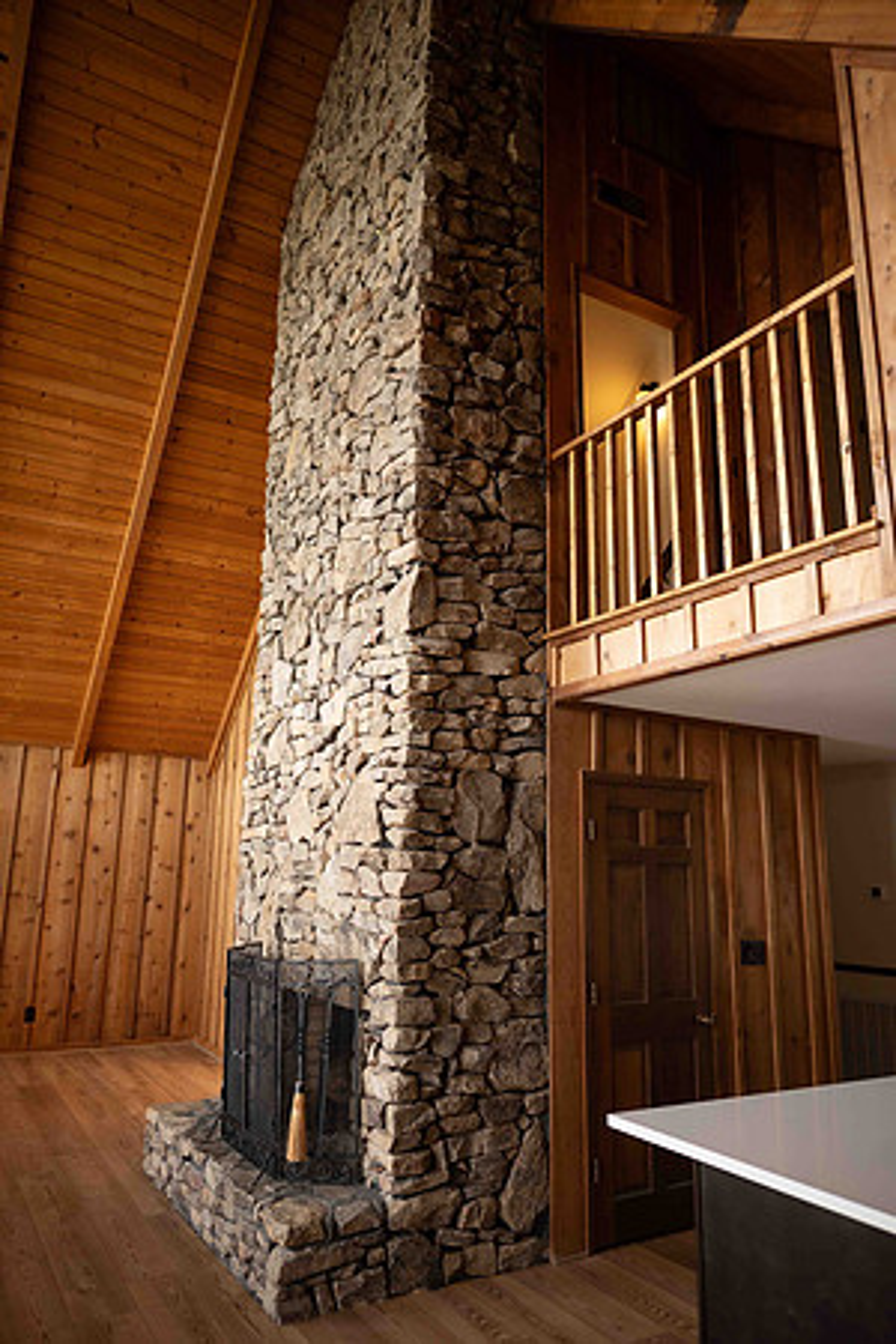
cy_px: 672
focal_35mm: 24
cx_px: 448
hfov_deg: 53.1
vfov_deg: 73.7
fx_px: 896
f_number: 2.5
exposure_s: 1/250
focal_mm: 24
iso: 1000
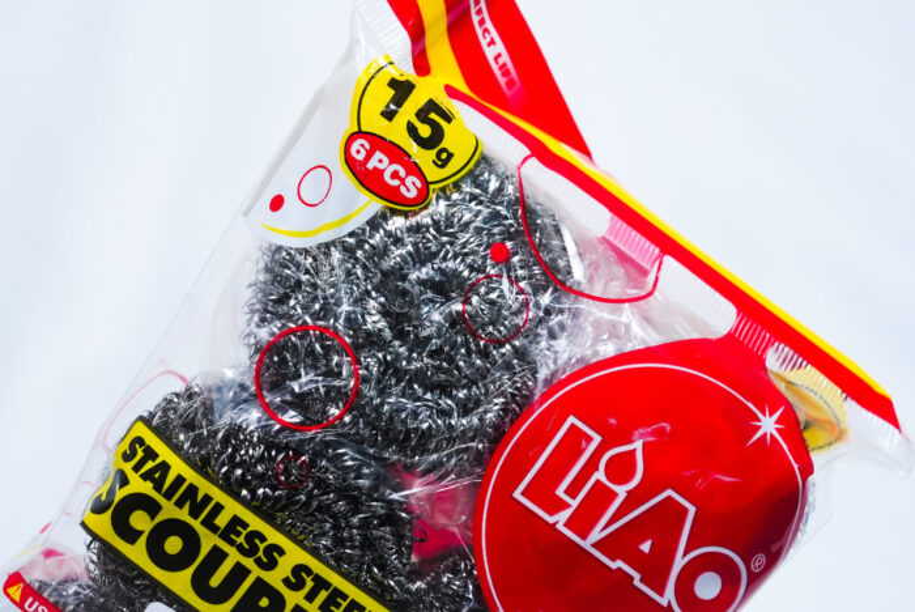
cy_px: 306
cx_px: 458
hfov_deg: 28.8
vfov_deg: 19.5
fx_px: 1781
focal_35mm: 70
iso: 3200
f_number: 11
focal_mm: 70
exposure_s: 1/200
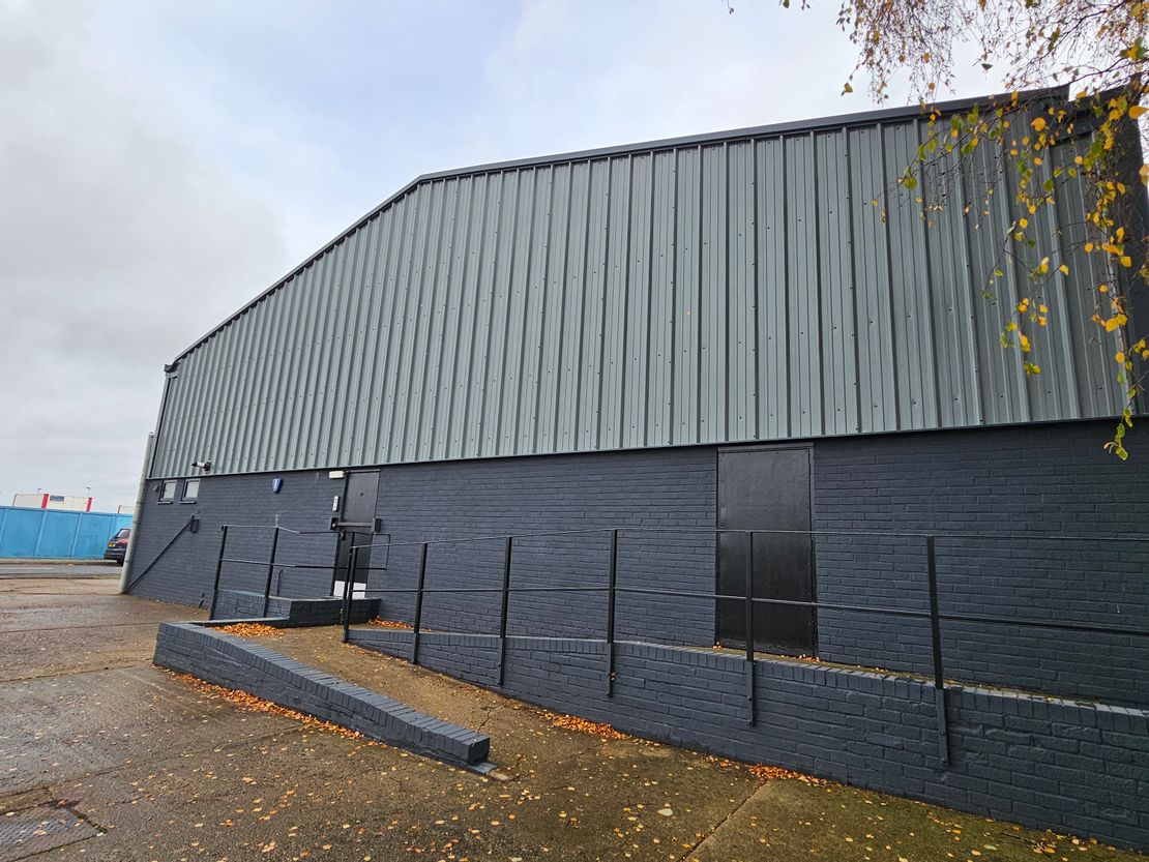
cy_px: 431
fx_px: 432
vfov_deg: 89.9
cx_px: 574
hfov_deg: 106.2
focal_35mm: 13
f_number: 2.2
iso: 50
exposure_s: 1/394
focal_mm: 2.2
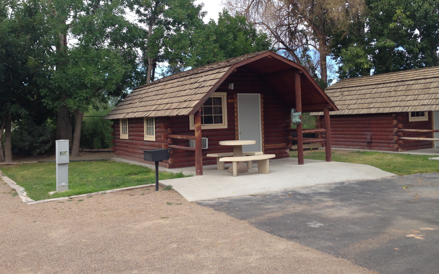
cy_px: 115
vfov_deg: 35.2
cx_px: 214
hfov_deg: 54.0
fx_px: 431
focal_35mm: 36
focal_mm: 4.12
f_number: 2.4
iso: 50
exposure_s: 1/493
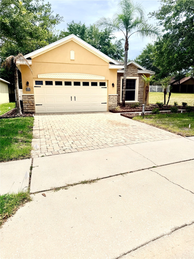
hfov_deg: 56.8
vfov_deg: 71.6
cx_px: 97
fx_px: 179
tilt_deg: -11.9
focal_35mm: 24
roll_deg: +0.7
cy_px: 130
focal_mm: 6.76
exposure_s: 1/9091
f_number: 1.78
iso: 80
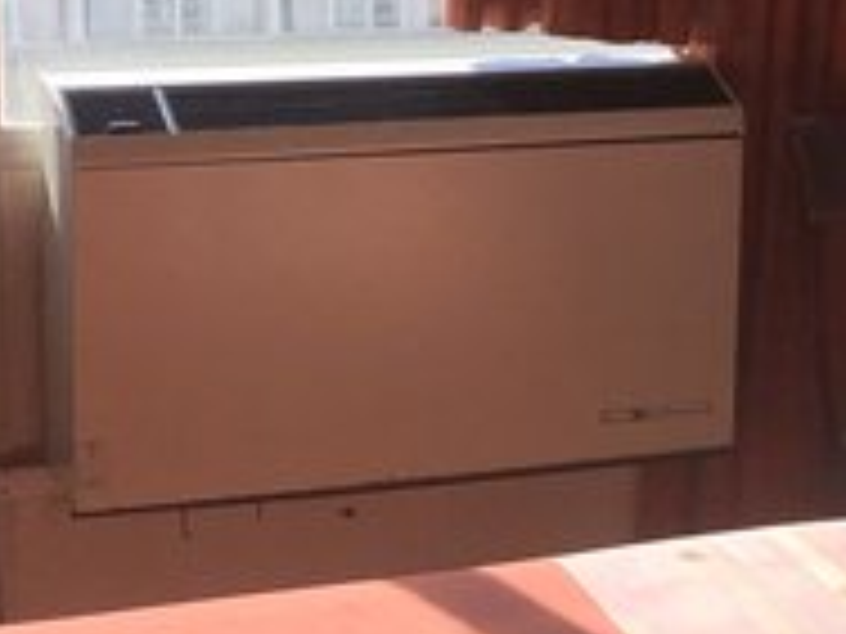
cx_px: 1210
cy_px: 225
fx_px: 2908
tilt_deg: -12.0
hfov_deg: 15.5
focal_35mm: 119
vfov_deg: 12.4
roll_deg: -2.8
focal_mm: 3.99
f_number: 1.8
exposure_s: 1/1845
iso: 20
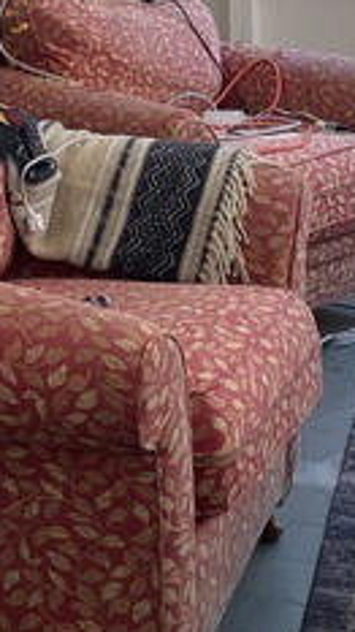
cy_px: -164
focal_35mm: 81
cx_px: 111
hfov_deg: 14.9
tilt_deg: +0.3
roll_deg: +0.1
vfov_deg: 23.5
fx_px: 1356
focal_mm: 4.2
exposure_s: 1/121
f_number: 1.6
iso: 50
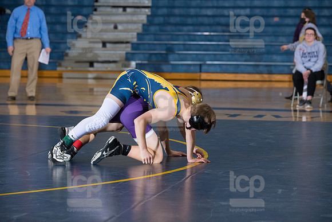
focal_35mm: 155
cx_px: 166
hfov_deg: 13.2
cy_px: 111
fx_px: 1430
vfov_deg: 8.9
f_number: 5.6
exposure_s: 1/250
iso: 1250
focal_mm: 155
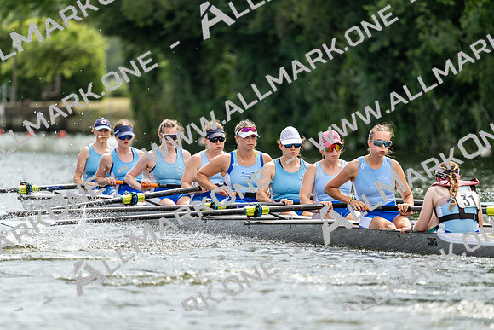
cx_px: 247
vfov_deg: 3.4
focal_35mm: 400
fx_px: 5490
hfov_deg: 5.2
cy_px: 165
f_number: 4.5
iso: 560
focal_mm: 400
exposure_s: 1/2000
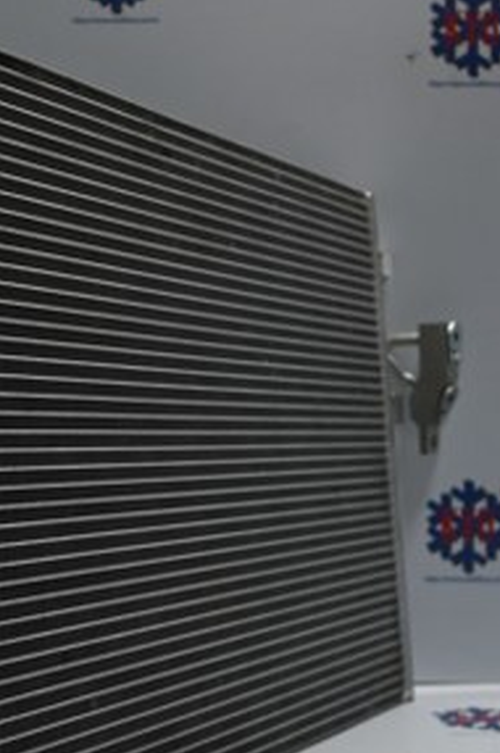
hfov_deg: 21.3
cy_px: 455
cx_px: 111
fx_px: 1316
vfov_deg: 31.8
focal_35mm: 63
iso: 140
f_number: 3.8
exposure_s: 1/30
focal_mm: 20
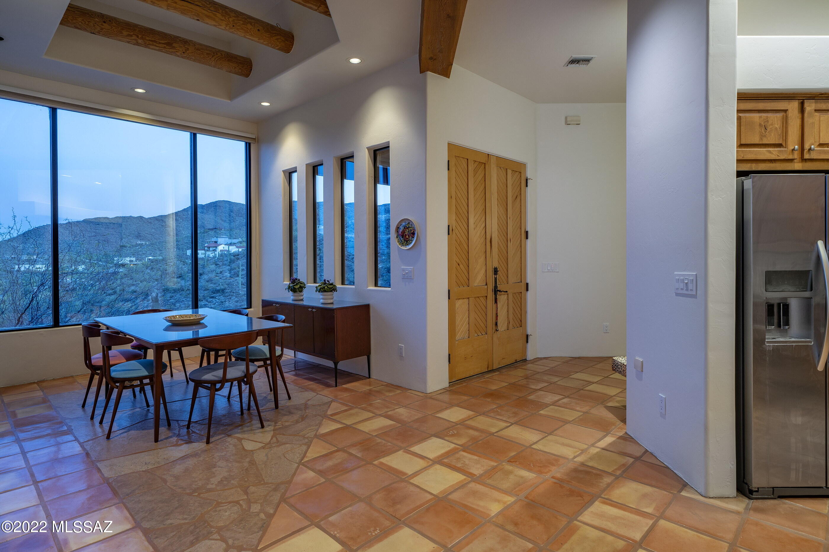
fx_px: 414
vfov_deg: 67.4
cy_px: 276
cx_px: 414
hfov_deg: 90.0
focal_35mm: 18
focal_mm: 18
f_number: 9
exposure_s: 2
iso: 100
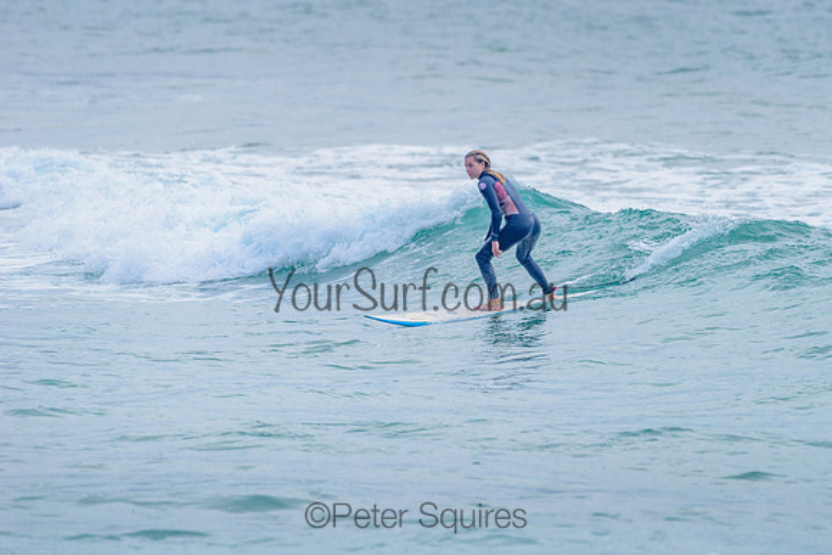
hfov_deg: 3.4
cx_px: 510
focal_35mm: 613
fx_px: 14165
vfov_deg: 2.2
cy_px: 215
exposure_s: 1/2000
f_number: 5.6
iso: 220
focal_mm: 500
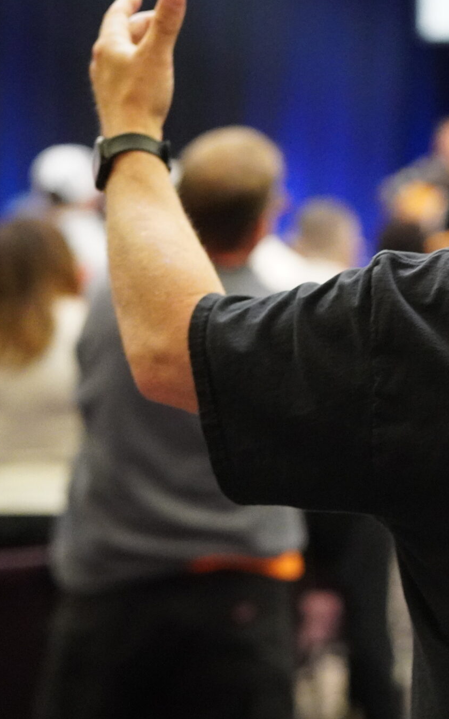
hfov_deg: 7.9
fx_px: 3193
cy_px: 314
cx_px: 653
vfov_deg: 12.8
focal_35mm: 163
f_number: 2
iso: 5000
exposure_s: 1/160
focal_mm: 56
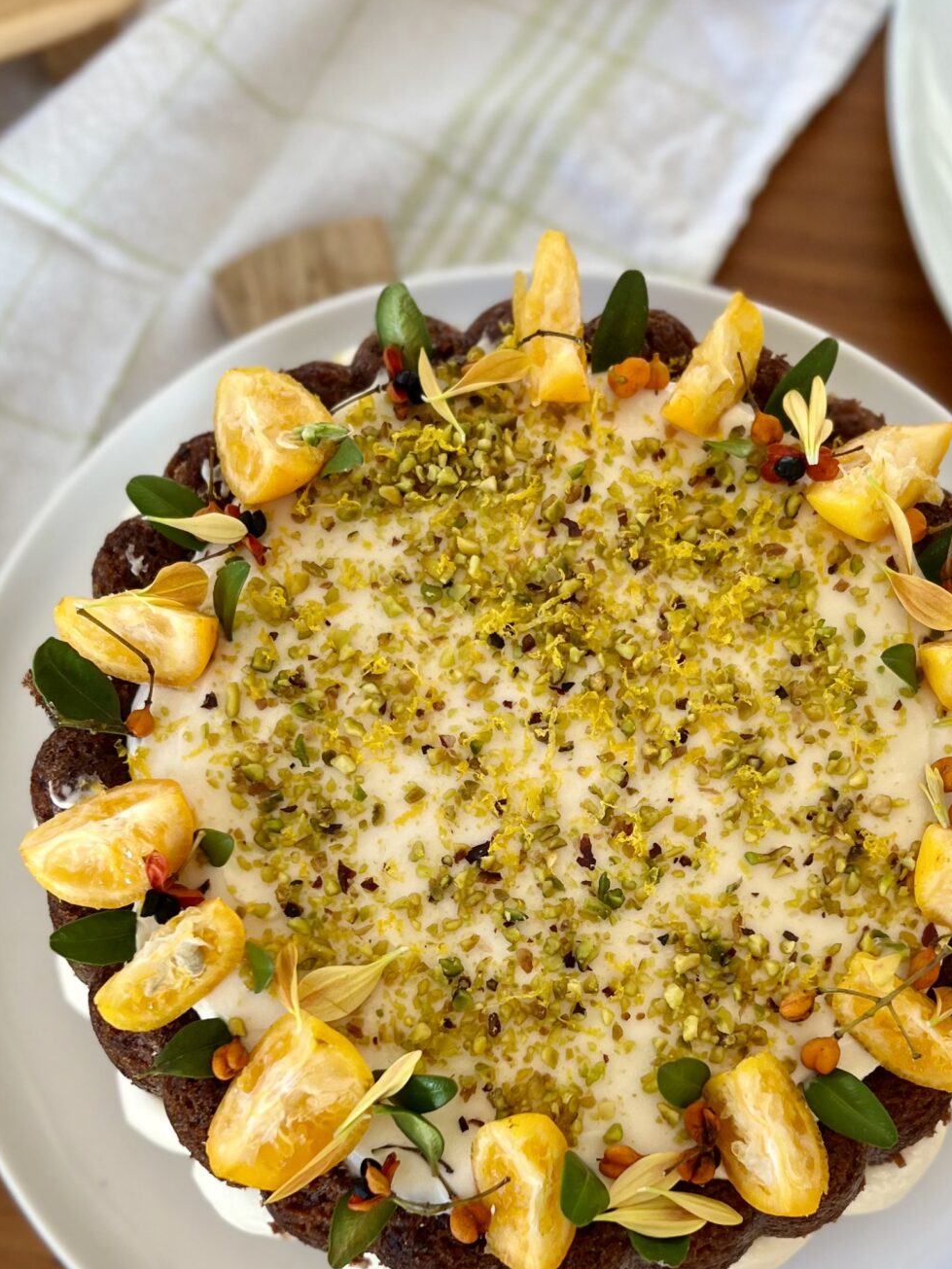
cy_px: 912
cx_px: 511
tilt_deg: -77.8
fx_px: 1870
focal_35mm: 51
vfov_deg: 36.8
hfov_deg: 28.6
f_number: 1.5
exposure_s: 1/137
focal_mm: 5.7
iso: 32
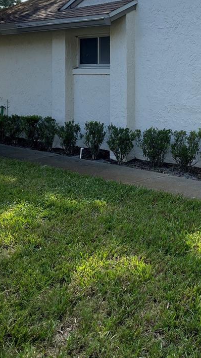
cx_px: 161
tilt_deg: -1.0
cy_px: 69
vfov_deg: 41.0
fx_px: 455
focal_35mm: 48
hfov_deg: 24.5
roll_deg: +0.6
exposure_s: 1/1441
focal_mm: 5.1
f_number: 1.6
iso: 50
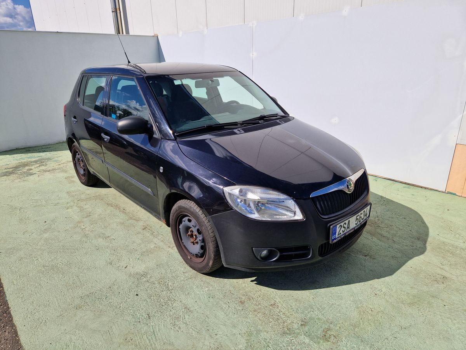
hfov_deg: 73.9
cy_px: 175
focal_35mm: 23
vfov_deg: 58.9
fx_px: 310
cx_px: 233
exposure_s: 1/3016
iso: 50
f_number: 1.8
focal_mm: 5.4
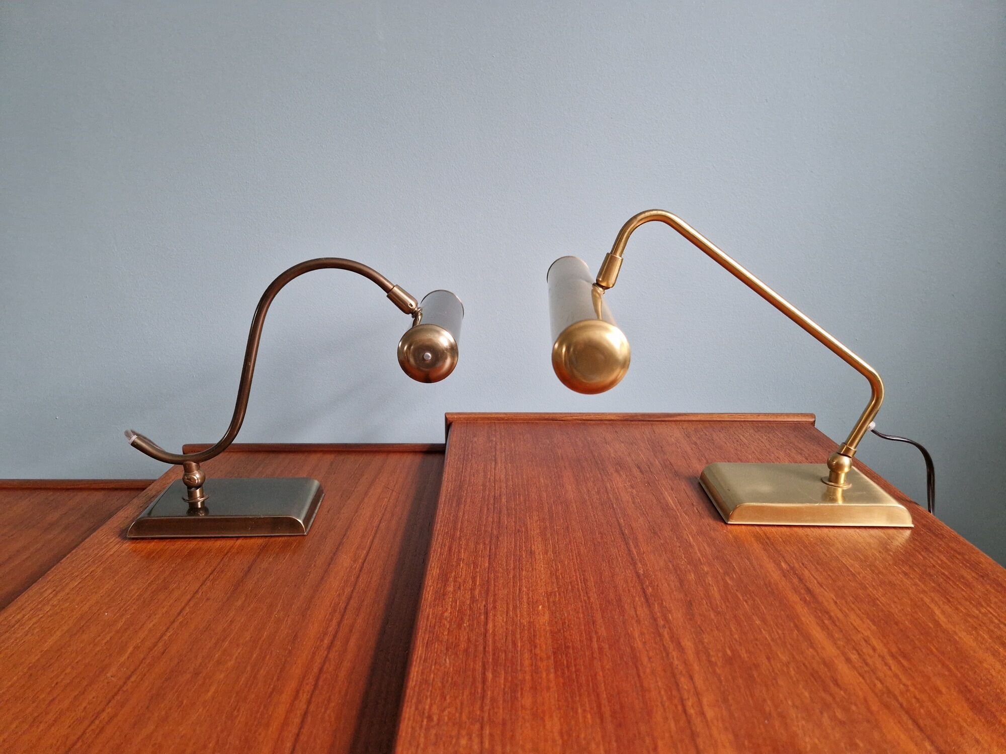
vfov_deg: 58.9
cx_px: 503
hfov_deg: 73.9
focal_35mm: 23
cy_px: 377
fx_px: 668
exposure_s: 1/100
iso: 125
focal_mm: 5.4
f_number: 1.8
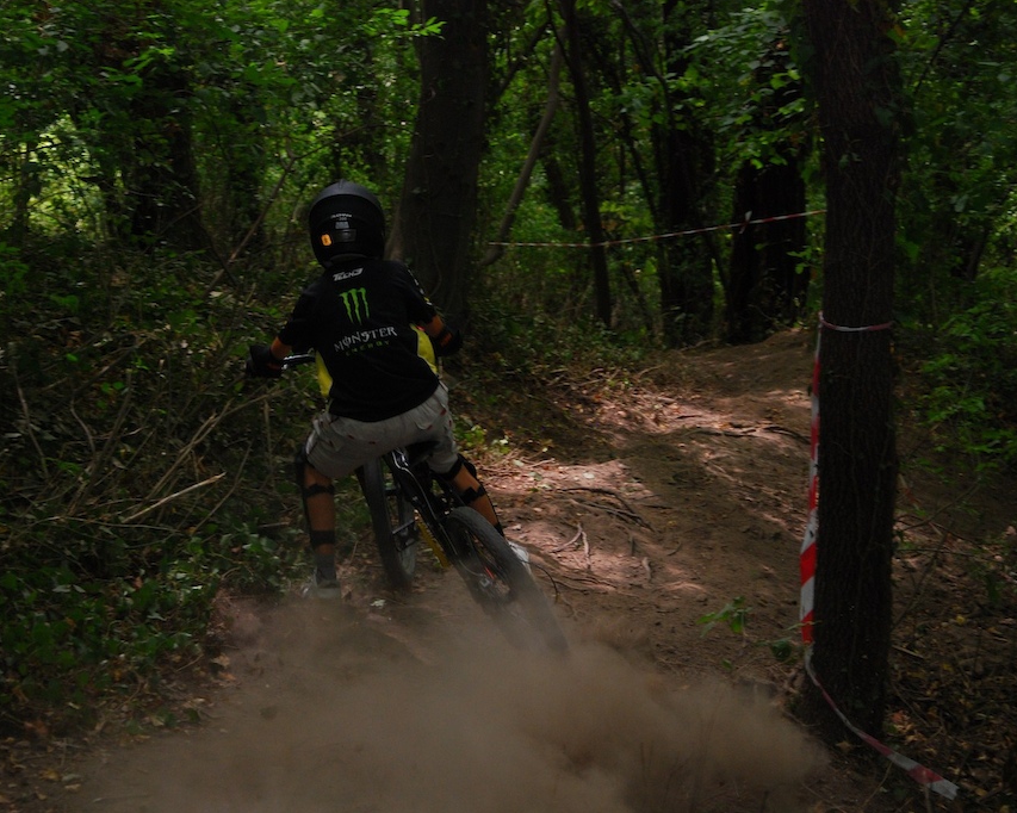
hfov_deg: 21.7
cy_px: 406
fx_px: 2648
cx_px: 448
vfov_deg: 17.5
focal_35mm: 88
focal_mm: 52
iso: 400
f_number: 5
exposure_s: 1/200
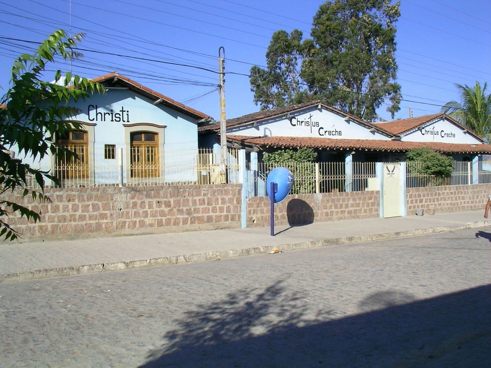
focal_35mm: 37
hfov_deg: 50.1
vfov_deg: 38.7
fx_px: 525
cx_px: 246
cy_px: 184
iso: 50
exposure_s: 1/183
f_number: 6.8
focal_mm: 5.7
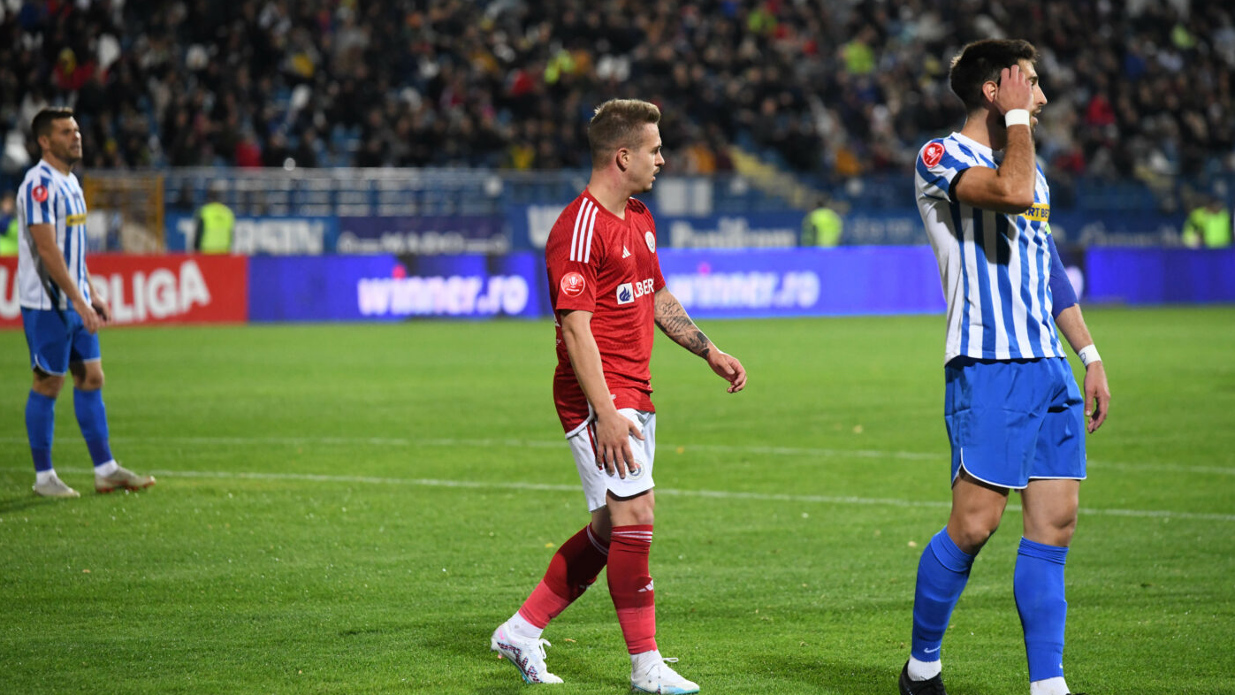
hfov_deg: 10.3
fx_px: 6877
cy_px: 319
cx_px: 618
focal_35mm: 210
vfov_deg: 5.8
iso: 5000
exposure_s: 1/1250
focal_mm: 200
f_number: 4
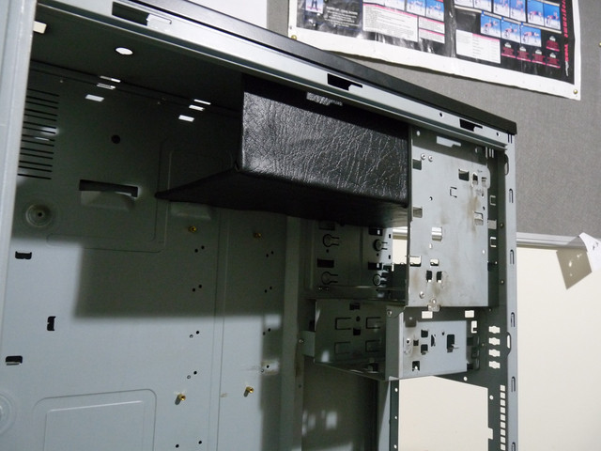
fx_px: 469
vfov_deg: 51.4
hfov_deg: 65.3
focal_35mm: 27
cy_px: 226
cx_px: 300
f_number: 3.2
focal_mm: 4.8
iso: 400
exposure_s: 1/5
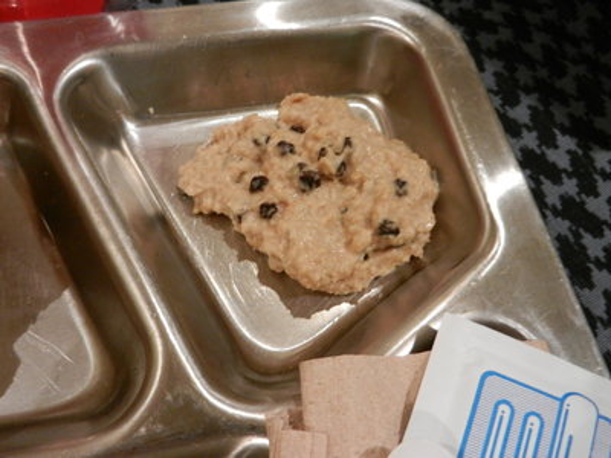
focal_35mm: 33
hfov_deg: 55.4
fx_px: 582
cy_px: 229
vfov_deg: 42.9
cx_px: 306
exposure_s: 1/25
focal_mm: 5.9
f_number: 3.8
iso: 640
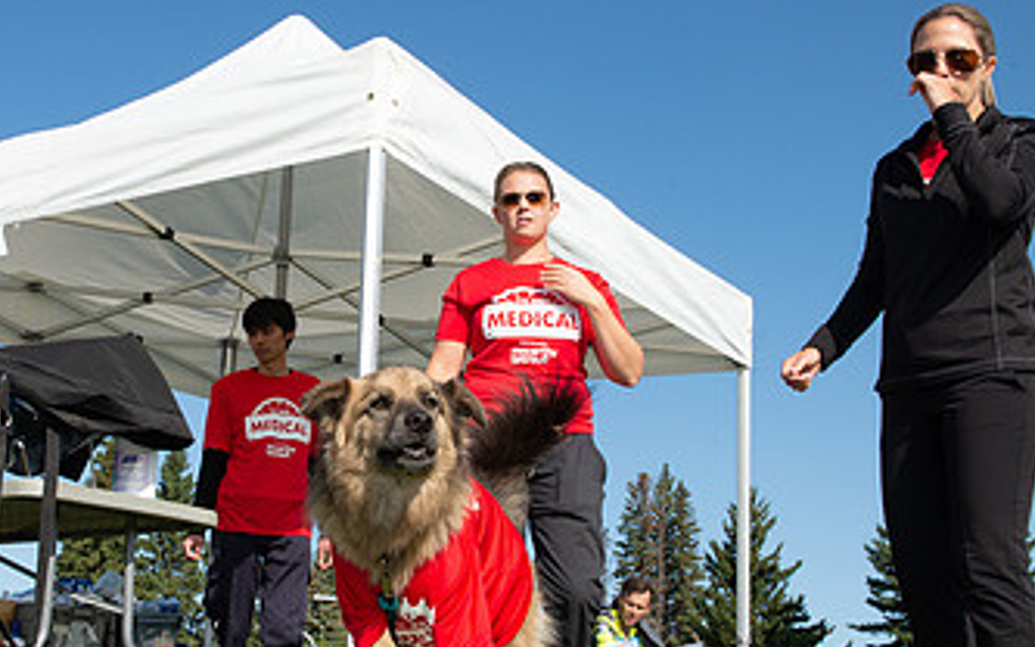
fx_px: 1551
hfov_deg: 36.5
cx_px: 345
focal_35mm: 55
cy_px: 356
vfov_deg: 23.5
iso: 250
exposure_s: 1/200
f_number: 16
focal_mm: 31
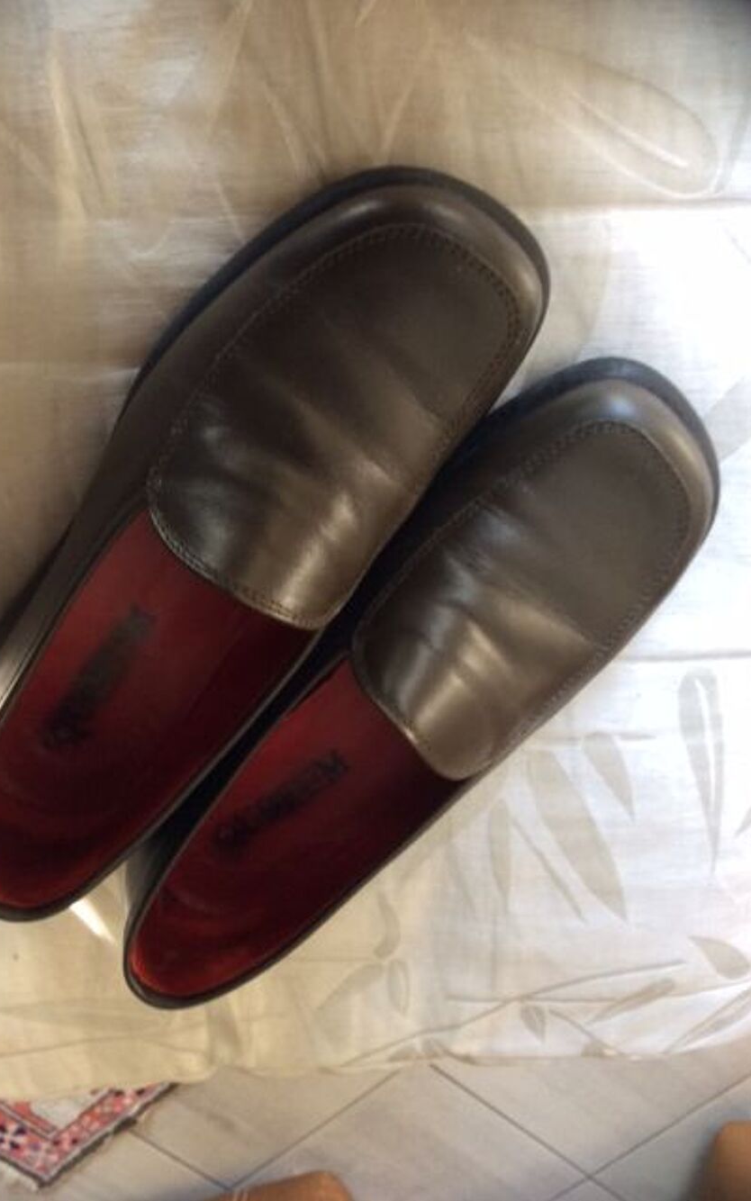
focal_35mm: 34
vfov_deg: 56.7
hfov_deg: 37.2
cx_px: 308
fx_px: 1113
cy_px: 600
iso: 64
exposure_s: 1/25
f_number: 2.4
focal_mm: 3.3
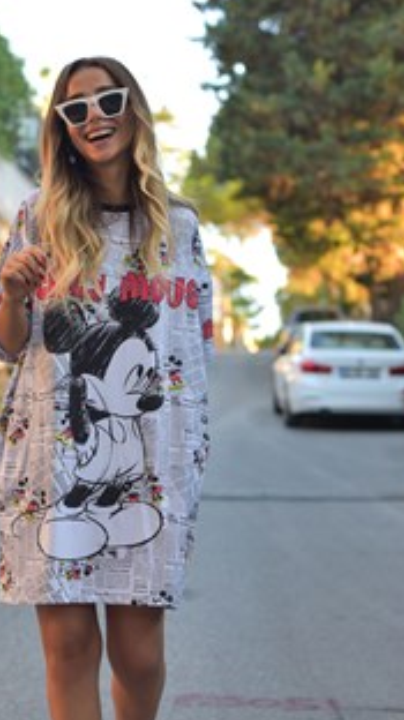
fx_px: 1489
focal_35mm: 78
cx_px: 81
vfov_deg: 27.0
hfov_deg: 15.4
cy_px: 496
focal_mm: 50
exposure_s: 1/800
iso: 1000
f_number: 3.2
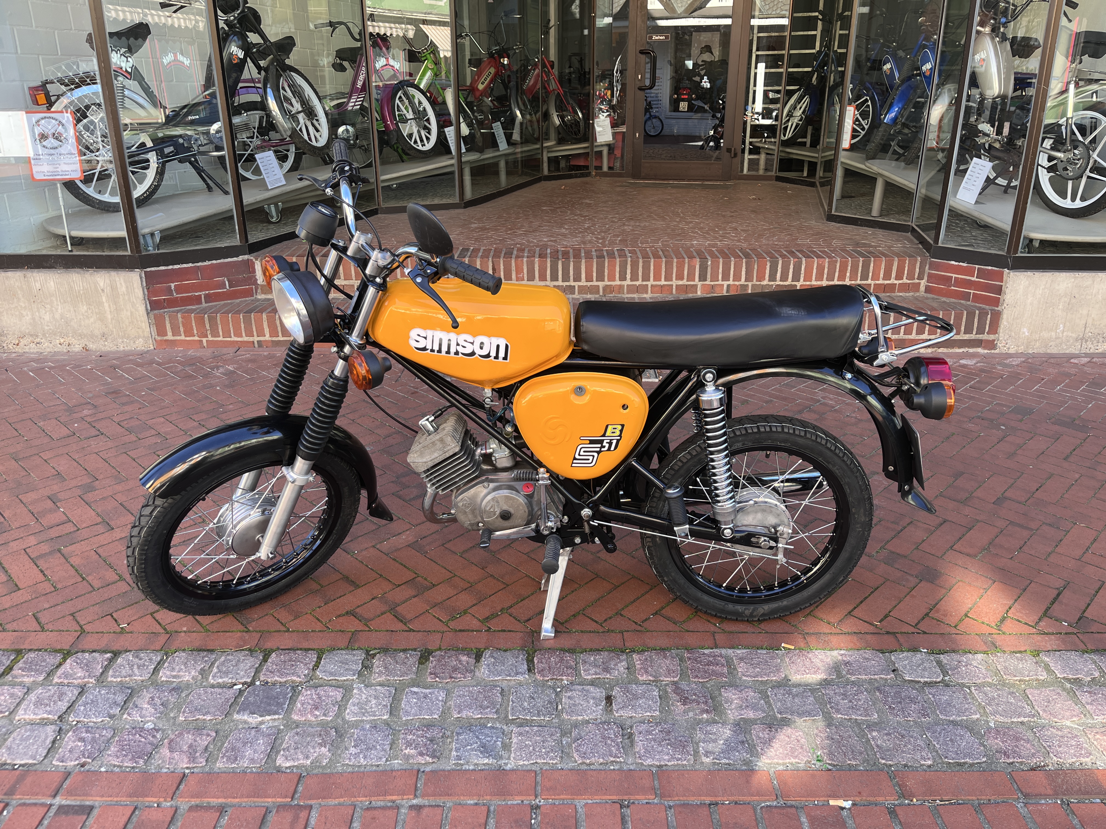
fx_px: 831
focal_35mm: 26
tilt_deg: -21.6
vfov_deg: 53.1
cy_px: 414
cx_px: 553
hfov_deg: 67.3
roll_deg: -0.1
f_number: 1.6
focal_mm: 5.1
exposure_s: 1/122
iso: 32
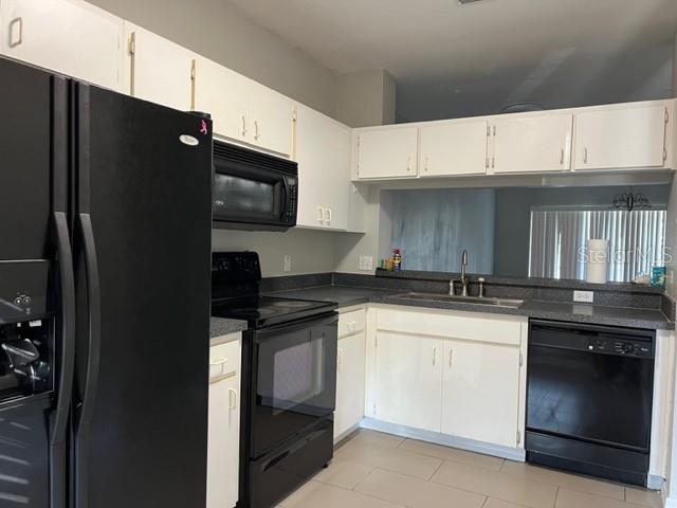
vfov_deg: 53.1
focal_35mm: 26
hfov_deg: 67.3
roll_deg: -1.7
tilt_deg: -1.4
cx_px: 338
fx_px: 508
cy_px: 254
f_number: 1.5
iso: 160
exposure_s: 1/60
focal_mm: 5.7
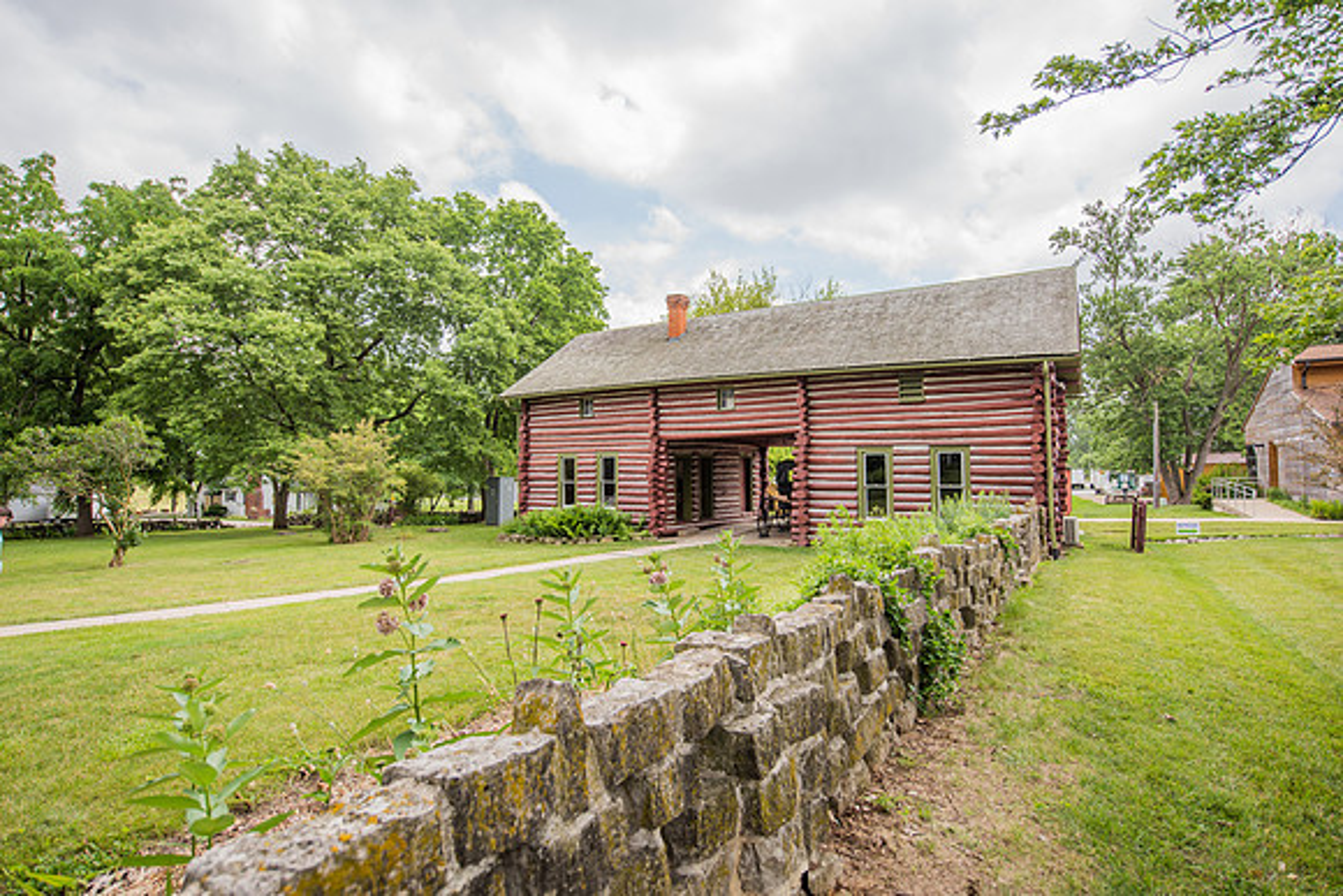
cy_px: 448
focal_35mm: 18
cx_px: 679
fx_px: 684
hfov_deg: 88.9
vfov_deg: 66.4
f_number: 3.5
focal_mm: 18
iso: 125
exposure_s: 1/800
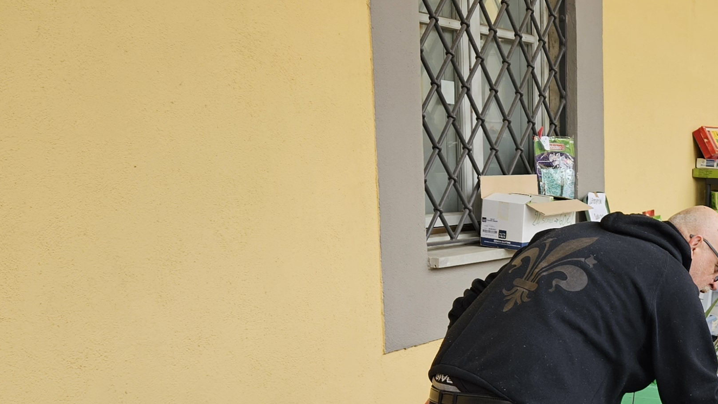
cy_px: 335
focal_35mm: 62
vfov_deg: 19.2
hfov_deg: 30.7
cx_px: 764
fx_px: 1180
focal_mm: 5.4
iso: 25
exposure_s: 1/112
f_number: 1.8
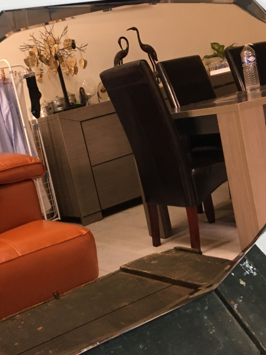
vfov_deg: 35.5
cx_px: 106
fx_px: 553
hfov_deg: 27.0
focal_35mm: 54
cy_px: 173
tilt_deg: -41.4
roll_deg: -12.9
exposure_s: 1/33
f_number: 2.2
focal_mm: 4.15
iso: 160
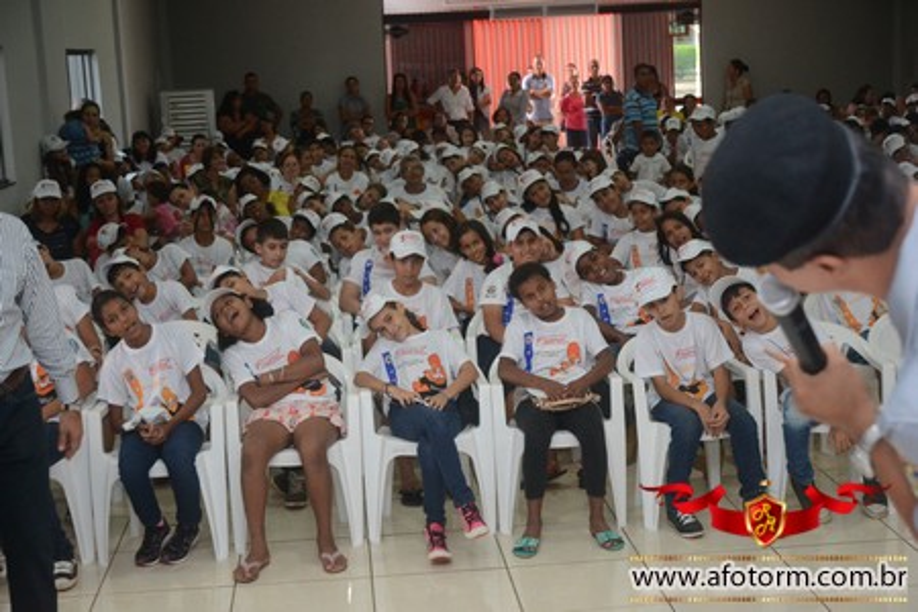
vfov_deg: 22.6
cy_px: 306
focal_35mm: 60
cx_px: 459
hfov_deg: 33.4
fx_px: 1530
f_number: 4.5
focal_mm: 40
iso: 1600
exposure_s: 1/125
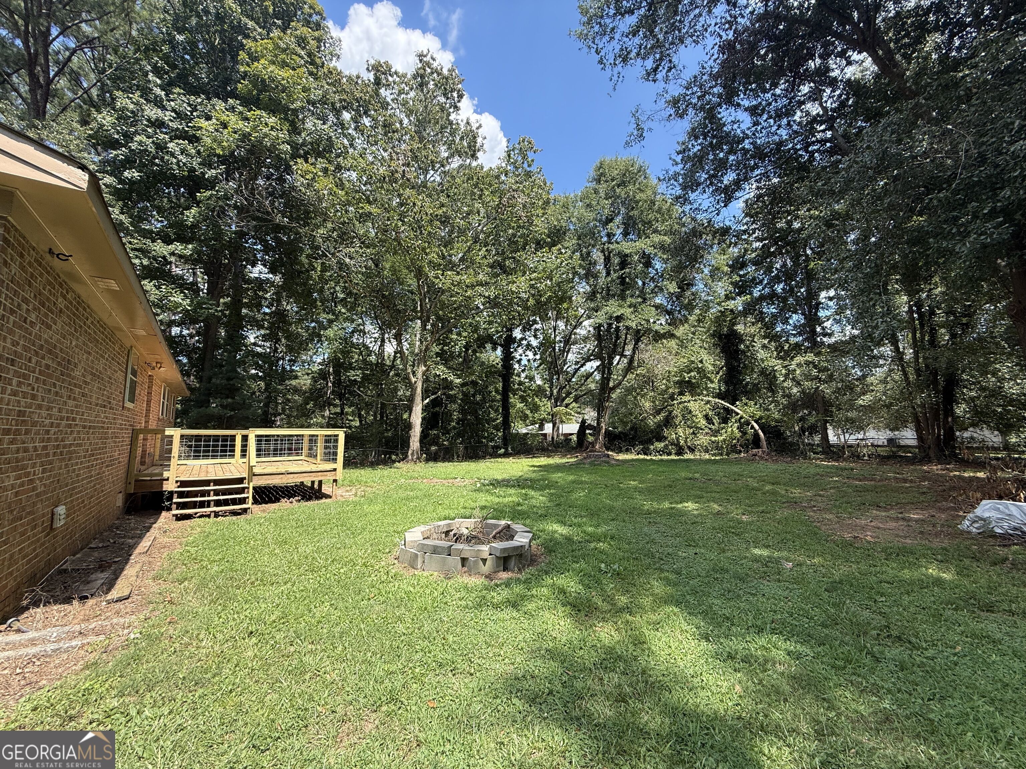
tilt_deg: +6.8
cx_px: 513
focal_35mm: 14
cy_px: 384
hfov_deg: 102.1
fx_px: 415
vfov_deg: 85.7
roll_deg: +0.1
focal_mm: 2.22
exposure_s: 1/502
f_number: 2.2
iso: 50
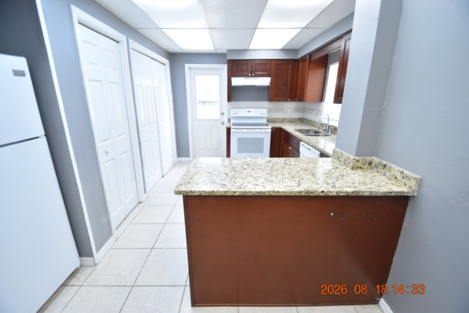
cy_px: 156
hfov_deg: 100.4
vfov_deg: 77.3
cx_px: 234
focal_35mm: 15
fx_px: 195
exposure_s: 1/60
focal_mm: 10
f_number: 4
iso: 560
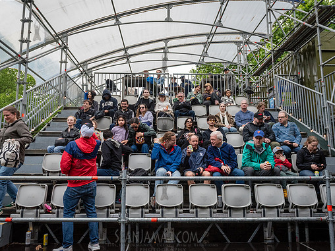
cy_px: 125
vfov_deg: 49.7
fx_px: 271
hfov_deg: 63.4
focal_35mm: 28
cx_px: 164
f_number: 4.5
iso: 2000
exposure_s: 1/2500
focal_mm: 24
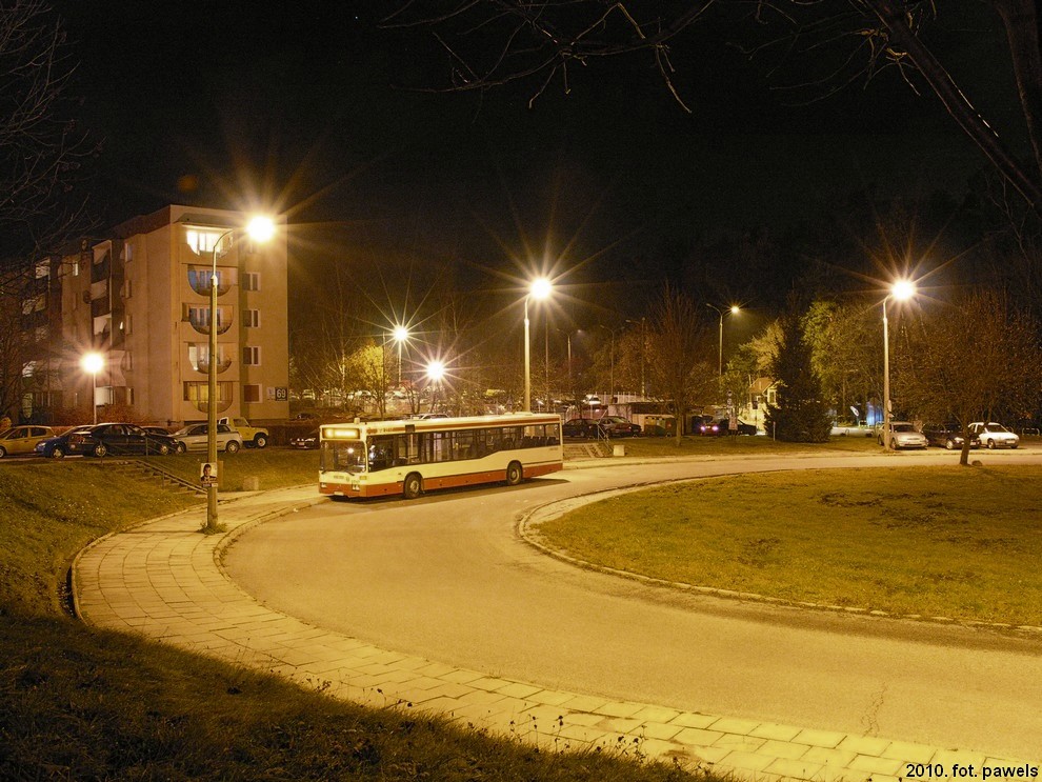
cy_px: 391
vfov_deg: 40.7
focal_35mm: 35
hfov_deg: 52.6
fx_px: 1054
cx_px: 521
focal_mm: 8.9
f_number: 5
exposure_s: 8
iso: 400
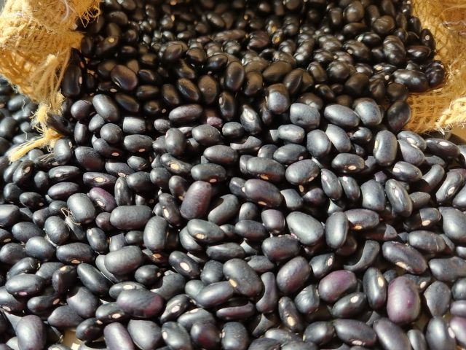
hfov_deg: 67.3
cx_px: 233
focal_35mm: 26
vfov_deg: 53.1
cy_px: 175
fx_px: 350
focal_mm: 5.4
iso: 50
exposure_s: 1/700
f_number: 1.8
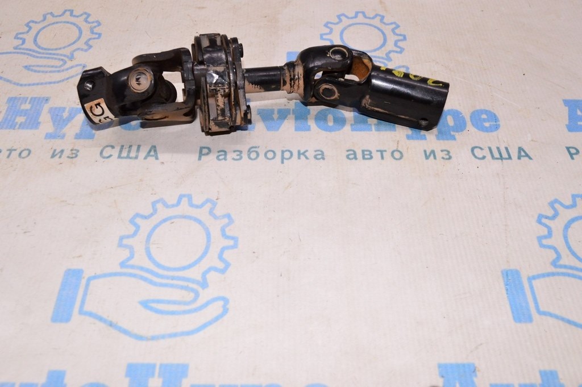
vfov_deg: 39.9
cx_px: 291
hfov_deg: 57.3
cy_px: 194
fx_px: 533
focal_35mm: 33
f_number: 8
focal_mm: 22
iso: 1600
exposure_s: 1/125
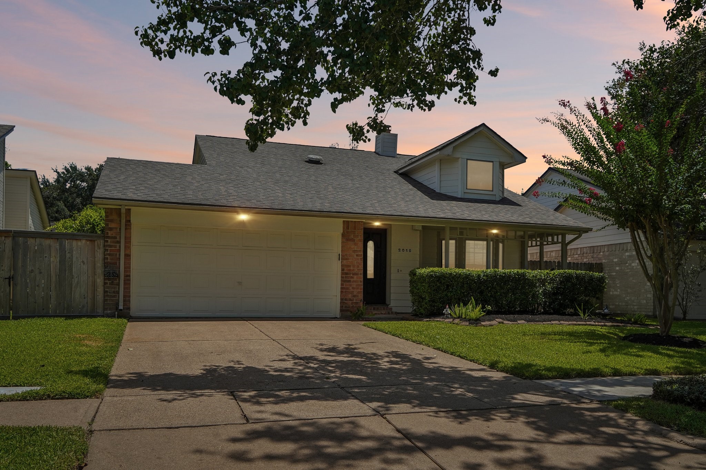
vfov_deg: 43.6
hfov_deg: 61.9
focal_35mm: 30
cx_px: 353
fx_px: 588
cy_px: 235
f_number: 8
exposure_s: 1/1250
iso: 500
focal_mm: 30
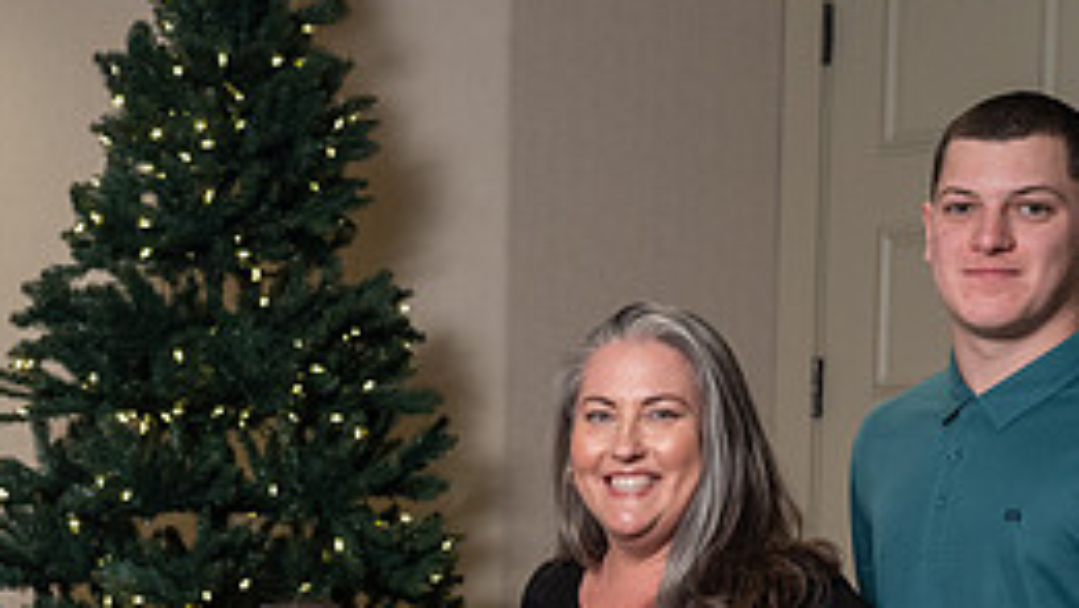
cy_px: 742
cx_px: 178
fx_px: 2662
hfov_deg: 22.5
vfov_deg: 12.7
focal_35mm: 93
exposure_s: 1/200
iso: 1600
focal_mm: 40
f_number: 4
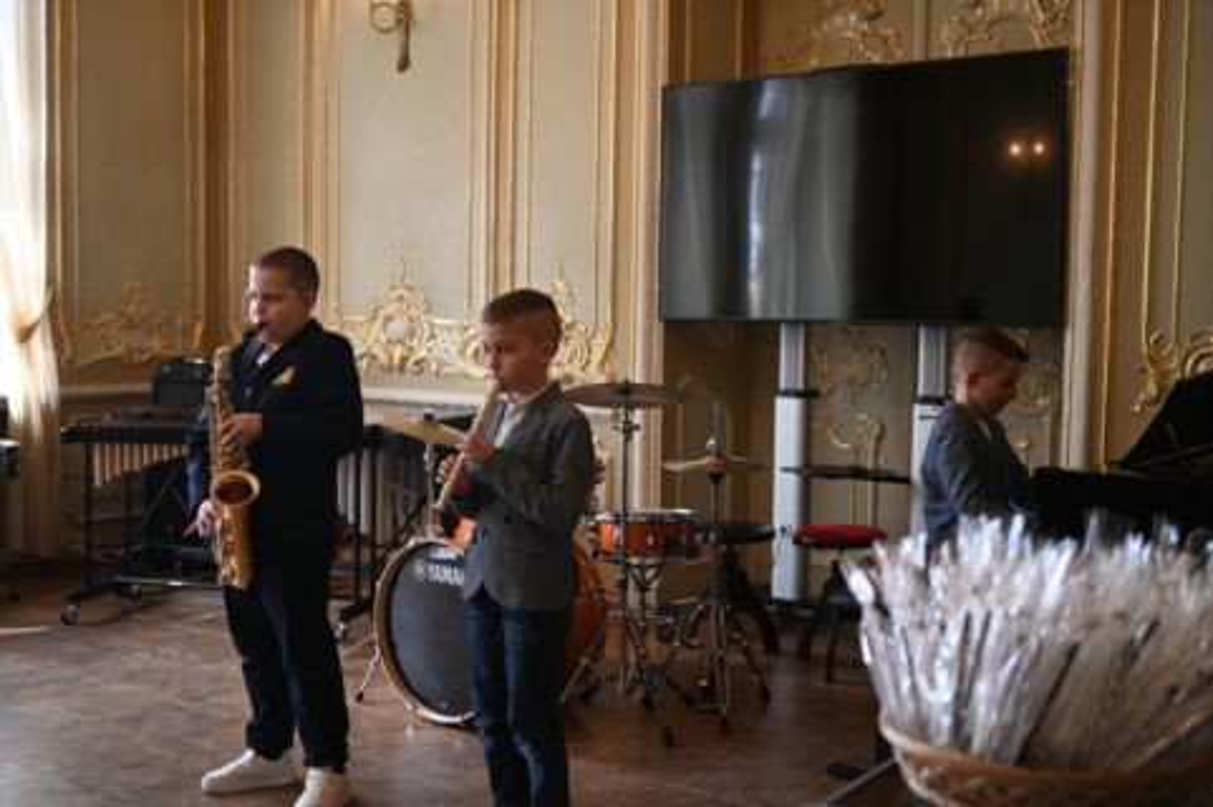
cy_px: 404
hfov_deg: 46.4
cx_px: 606
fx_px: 1414
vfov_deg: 31.8
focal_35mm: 42
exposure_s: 1/100
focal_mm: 42
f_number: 2.8
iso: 320
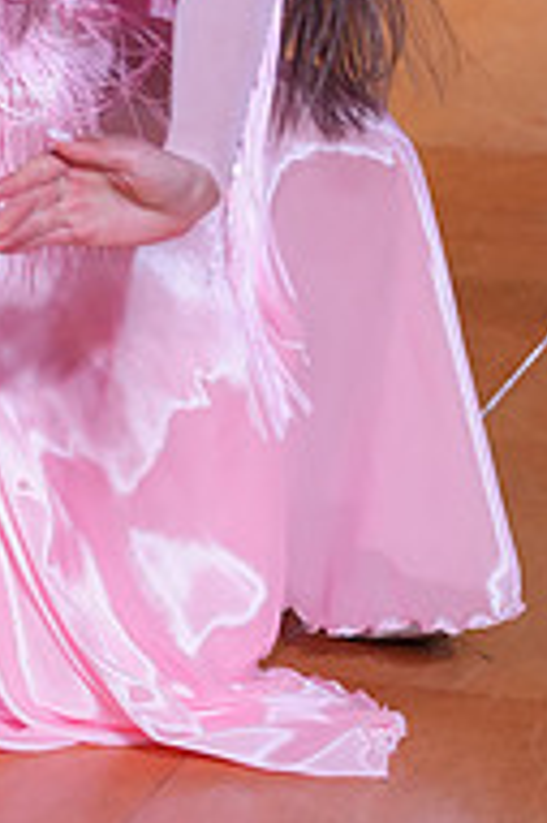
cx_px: 183
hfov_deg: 6.4
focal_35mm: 213
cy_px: -263
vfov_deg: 9.5
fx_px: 4863
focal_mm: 70
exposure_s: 1/500
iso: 4000
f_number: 4
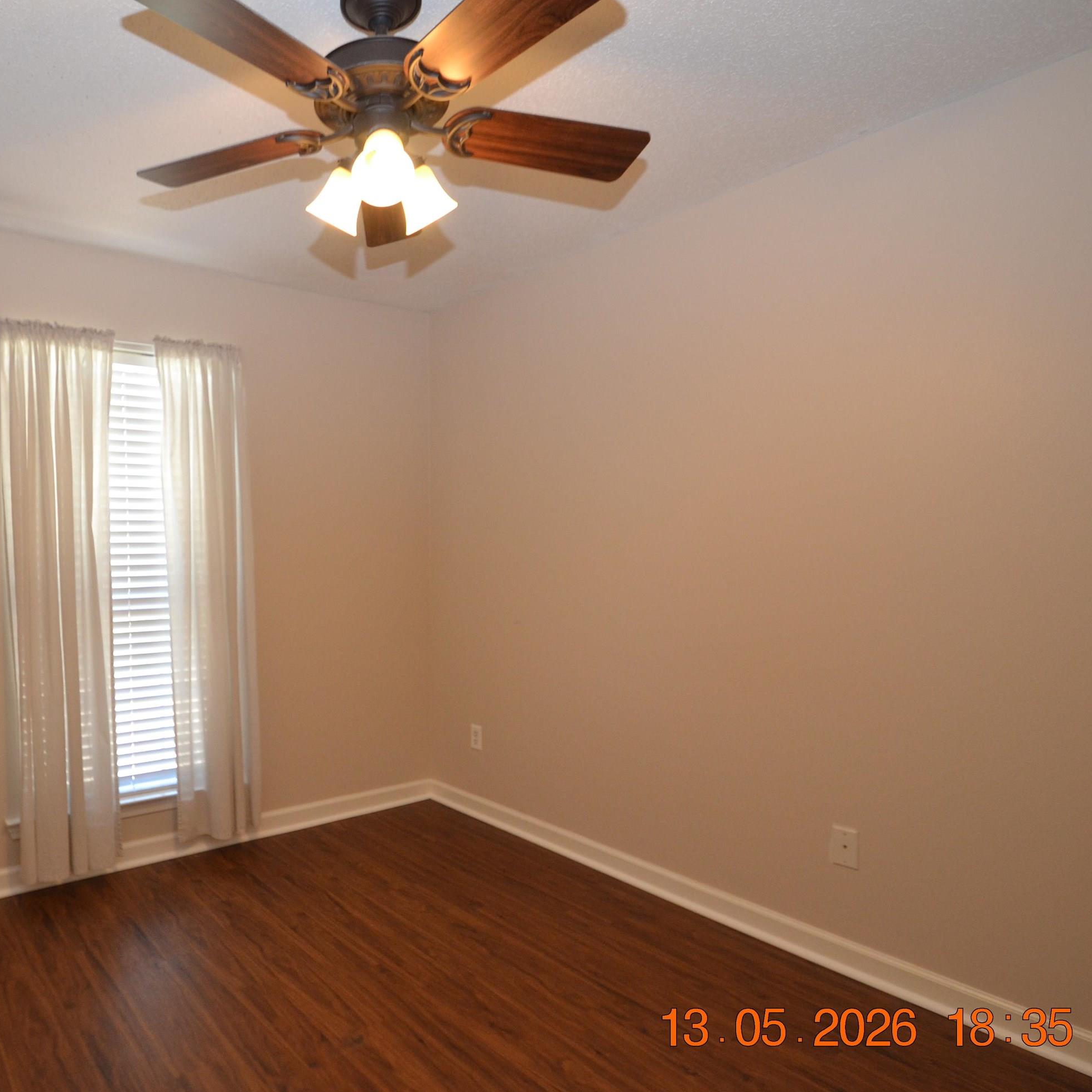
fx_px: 714
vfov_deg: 74.8
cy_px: 544
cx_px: 379
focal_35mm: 20
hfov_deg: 72.9
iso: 800
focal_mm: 10
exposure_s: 1/60
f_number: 3.5
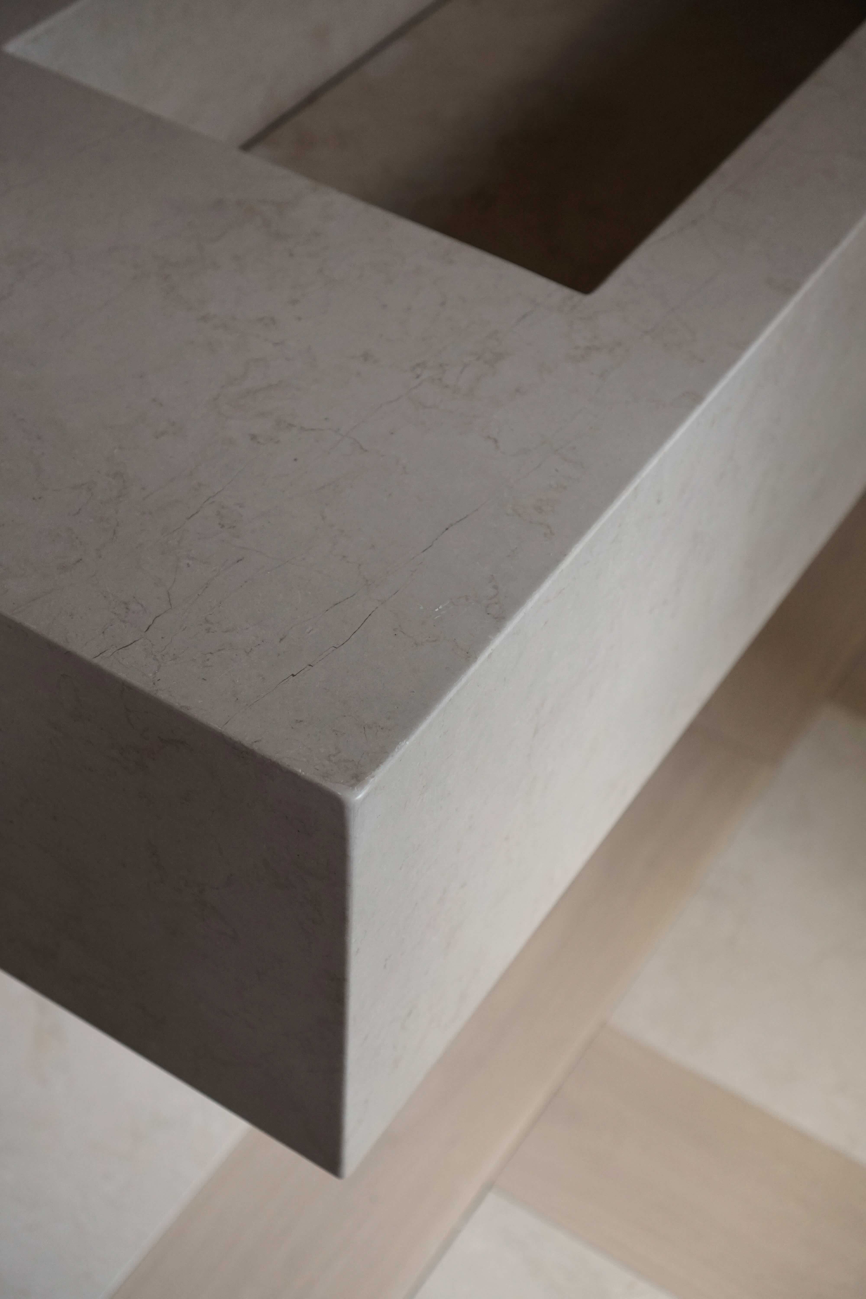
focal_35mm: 52
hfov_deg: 25.8
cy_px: 650
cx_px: 433
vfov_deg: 37.9
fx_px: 1894
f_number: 3.2
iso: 1600
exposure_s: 1/160
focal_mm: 35
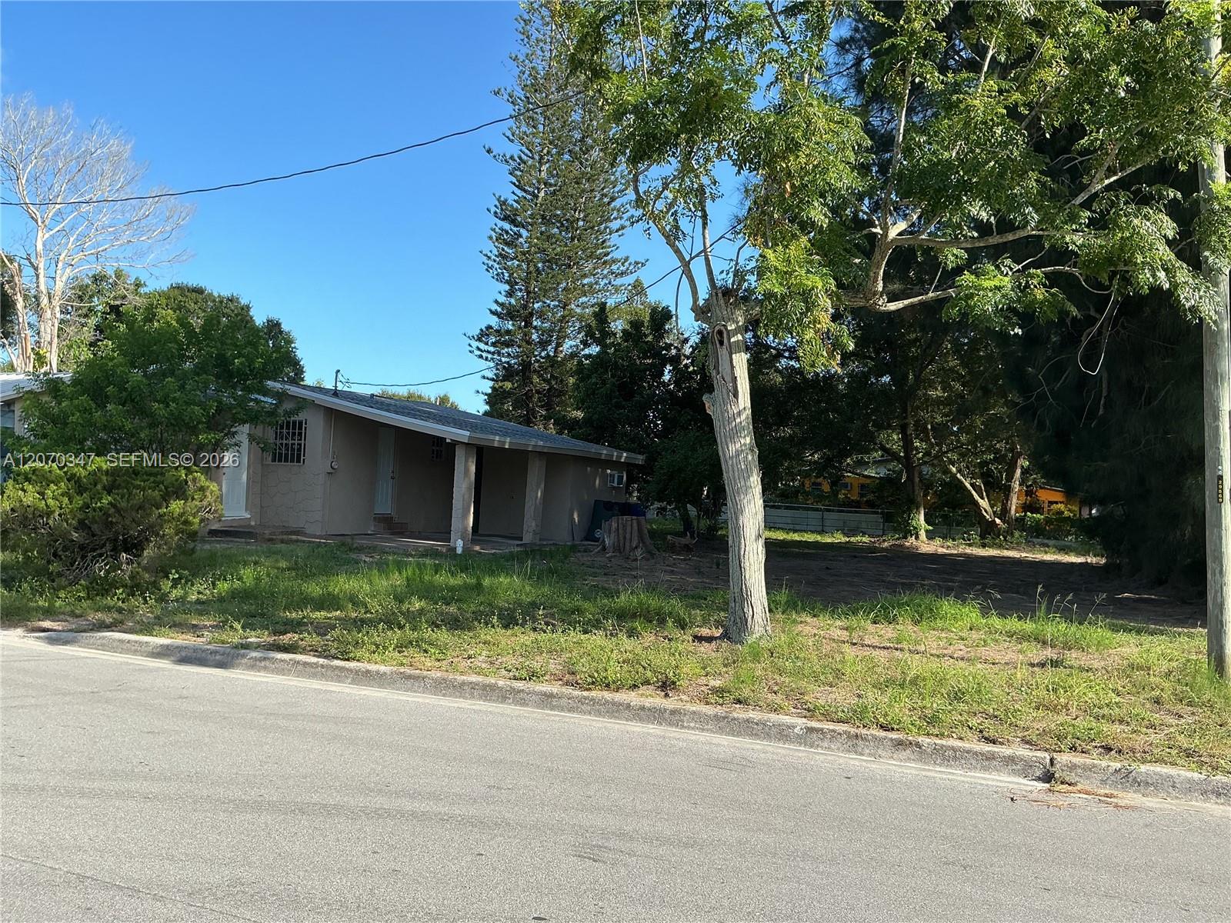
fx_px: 1031
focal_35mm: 29
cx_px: 616
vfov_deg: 48.2
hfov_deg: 61.7
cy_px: 462
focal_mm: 3
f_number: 1.8
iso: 25
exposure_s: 1/912
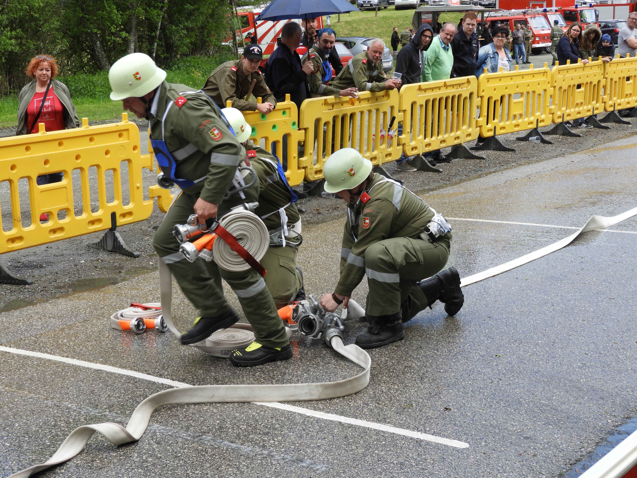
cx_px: 318
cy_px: 239
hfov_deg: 32.2
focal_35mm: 60
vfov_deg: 24.4
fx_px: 1104
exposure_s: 1/200
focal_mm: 10.7
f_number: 4.2
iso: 100
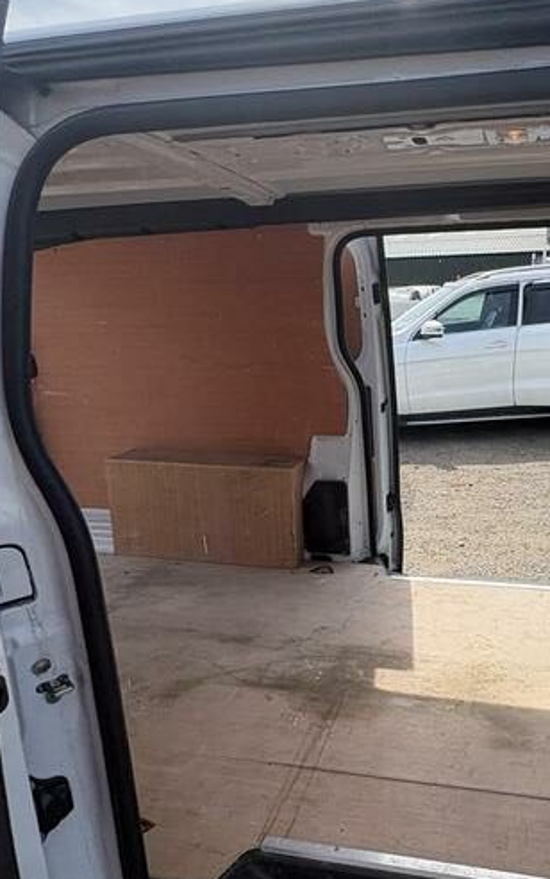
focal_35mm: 27
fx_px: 647
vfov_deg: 68.3
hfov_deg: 44.6
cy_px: 463
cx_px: 407
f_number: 2.2
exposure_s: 1/1078
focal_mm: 2.22
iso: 50
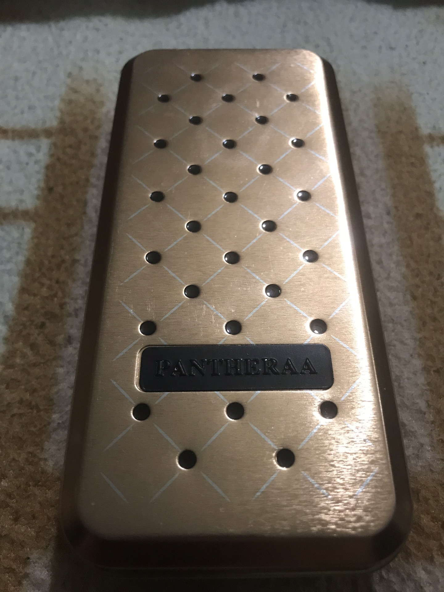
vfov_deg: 63.4
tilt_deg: -58.0
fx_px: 479
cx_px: 222
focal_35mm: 28
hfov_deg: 49.7
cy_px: 296
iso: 100
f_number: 1.8
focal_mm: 3.99
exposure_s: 1/17
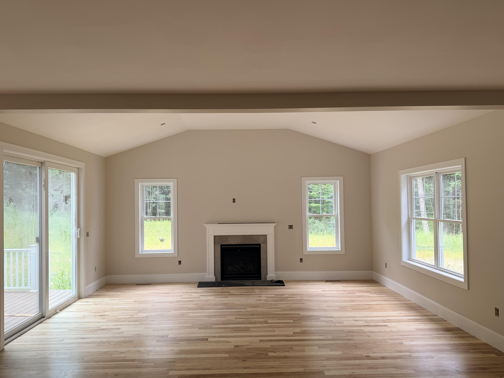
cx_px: 244
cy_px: 194
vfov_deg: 53.1
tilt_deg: +1.1
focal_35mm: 26
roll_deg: +0.6
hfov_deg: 67.3
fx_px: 379
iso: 64
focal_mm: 6.76
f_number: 1.78
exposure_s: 1/121
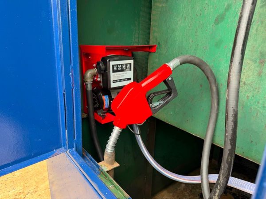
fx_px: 184
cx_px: 133
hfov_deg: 71.6
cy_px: 100
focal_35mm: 24
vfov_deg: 56.8
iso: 80
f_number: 1.78
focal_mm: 6.76
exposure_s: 1/283
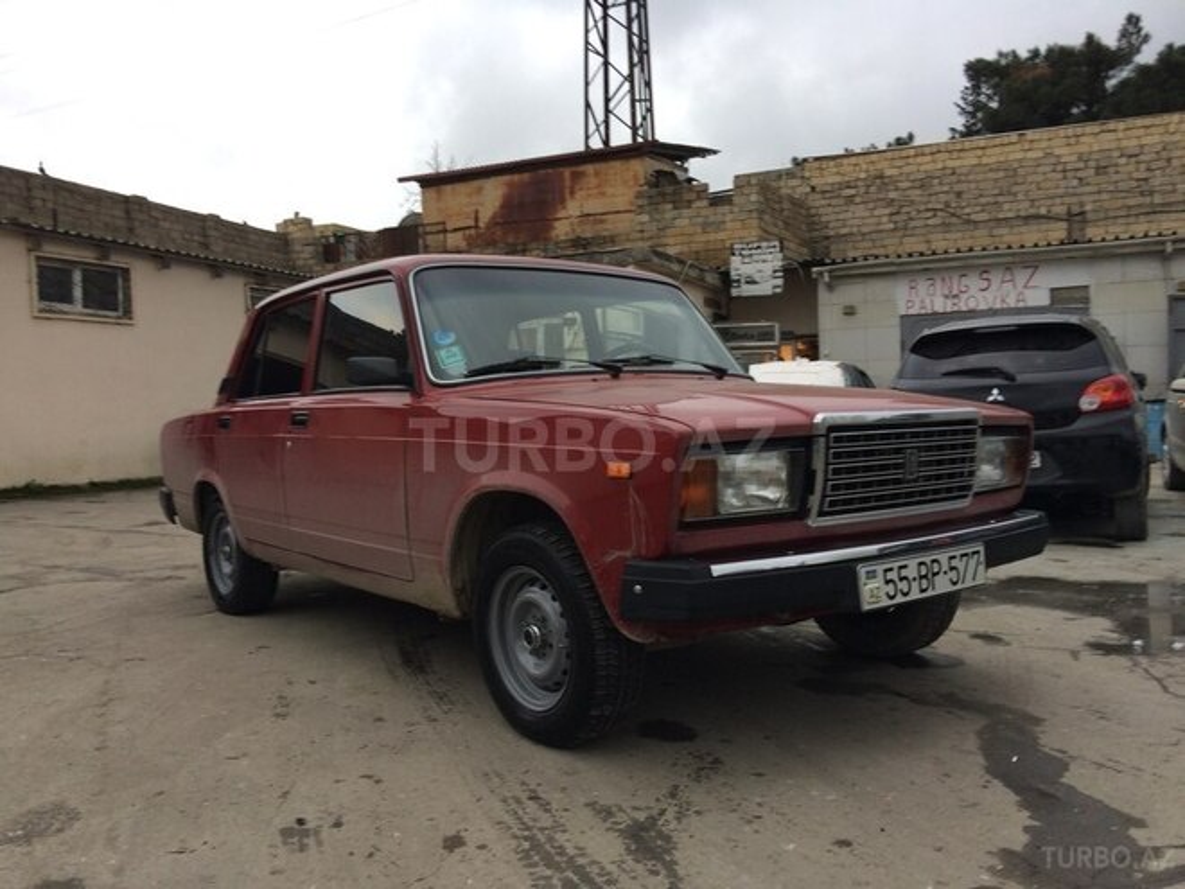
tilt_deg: -1.3
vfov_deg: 48.2
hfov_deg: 61.7
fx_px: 993
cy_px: 444
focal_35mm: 29
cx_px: 592
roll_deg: +2.3
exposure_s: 1/50
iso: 40
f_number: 2.2
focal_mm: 4.15
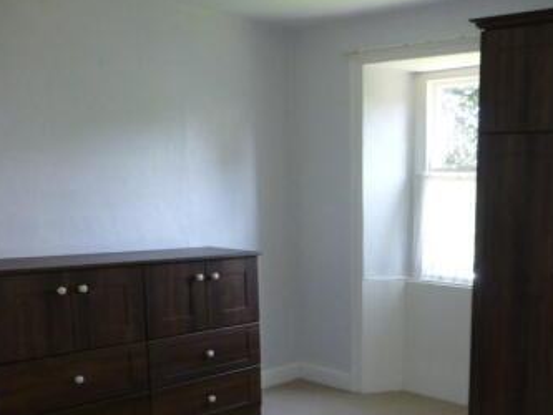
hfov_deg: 42.6
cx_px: 448
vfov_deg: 33.5
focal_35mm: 42
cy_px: 326
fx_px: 671
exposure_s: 1/60
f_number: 3.3
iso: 400
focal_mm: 4.3
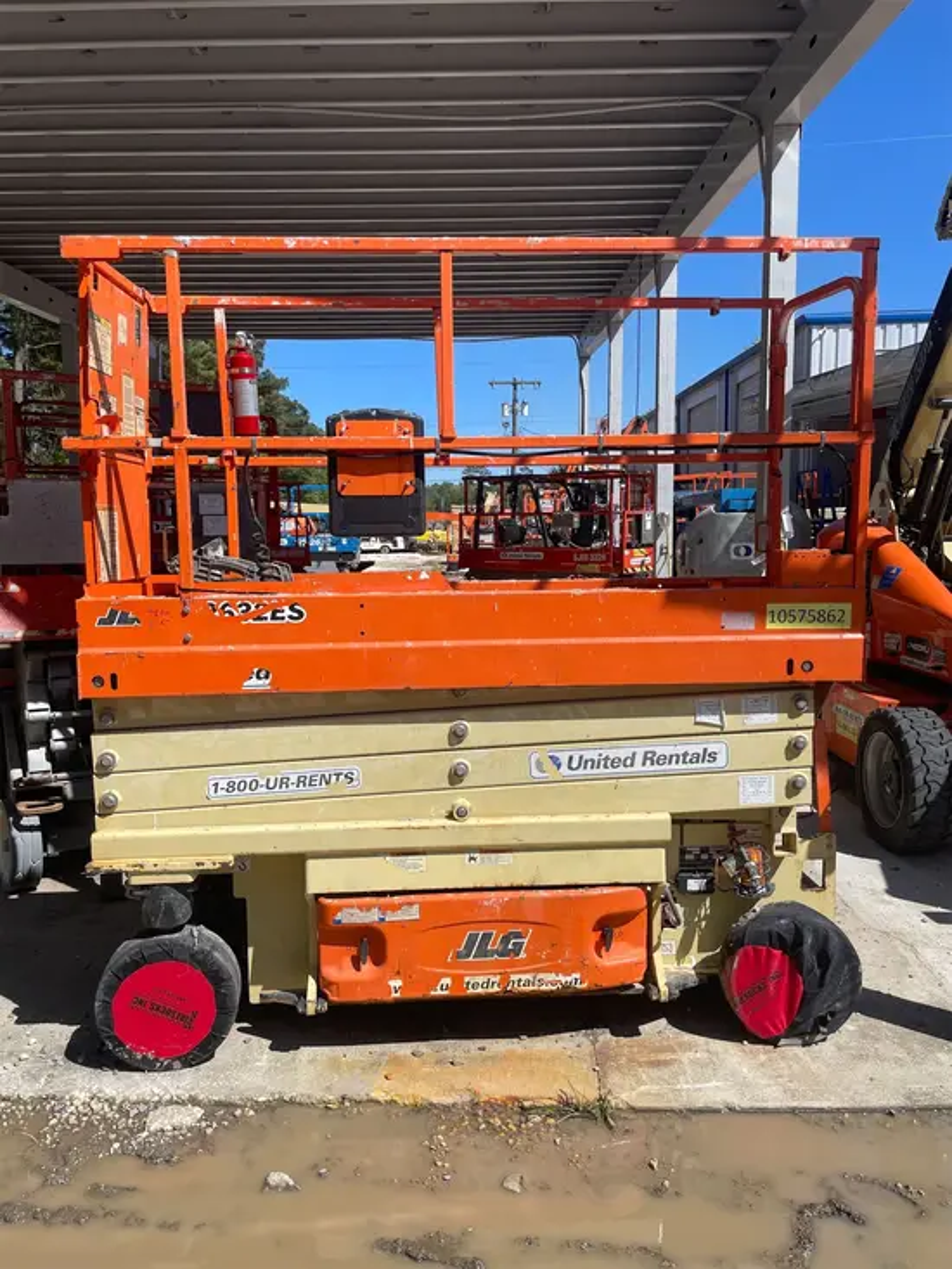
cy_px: 634
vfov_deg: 67.3
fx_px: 953
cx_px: 476
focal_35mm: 26
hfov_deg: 53.1
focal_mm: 4.2
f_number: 1.6
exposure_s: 1/4132
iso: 32
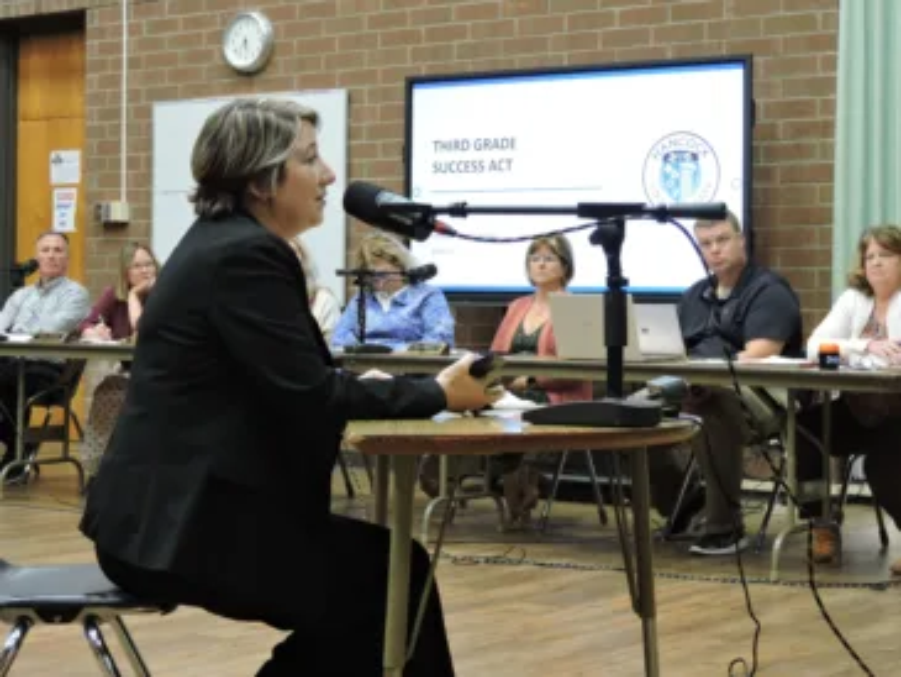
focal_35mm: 75
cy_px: 338
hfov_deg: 26.0
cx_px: 450
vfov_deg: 19.7
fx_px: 1953
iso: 400
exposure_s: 1/25
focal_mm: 13.4
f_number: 3.9
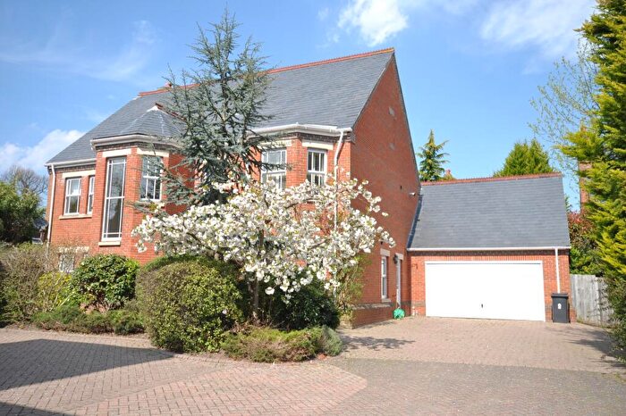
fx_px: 521
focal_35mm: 30
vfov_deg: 43.6
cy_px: 208
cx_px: 313
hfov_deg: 62.0
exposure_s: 1/100
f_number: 9
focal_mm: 20
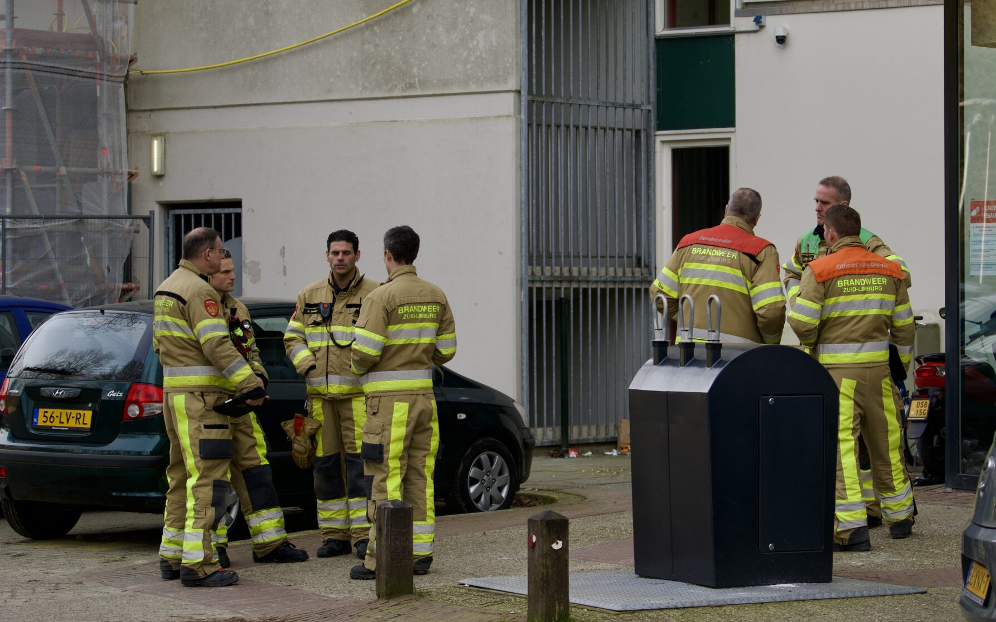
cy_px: 284
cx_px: 610
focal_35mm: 115
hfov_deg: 18.1
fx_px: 3122
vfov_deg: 11.4
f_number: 4
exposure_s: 1/640
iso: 250
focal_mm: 79
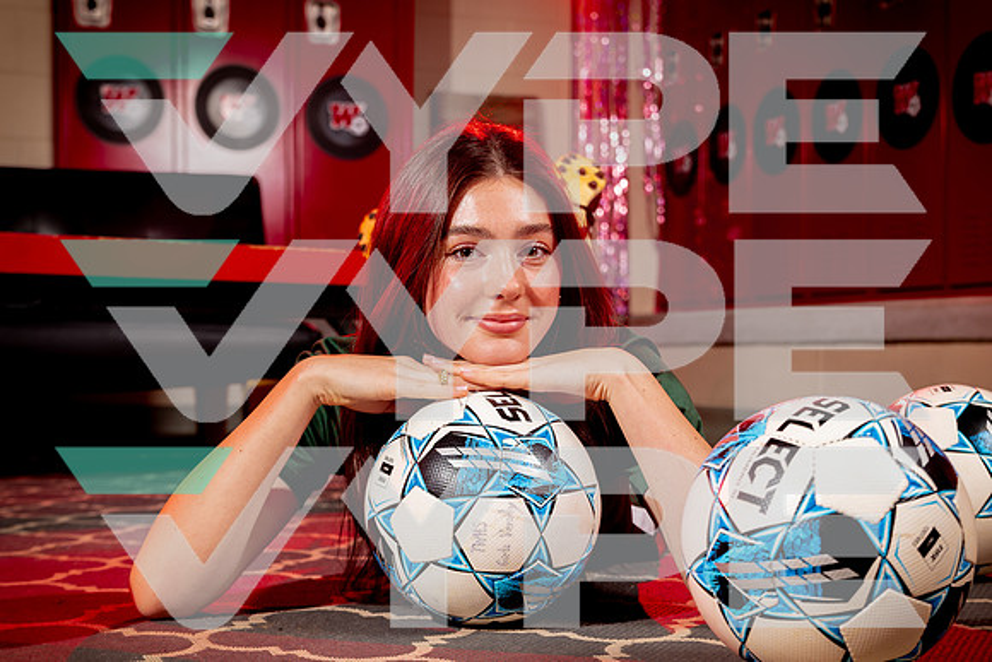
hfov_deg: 34.2
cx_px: 534
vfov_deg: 23.2
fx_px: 1611
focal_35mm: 58
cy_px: 378
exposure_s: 1/250
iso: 160
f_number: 4.5
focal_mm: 47
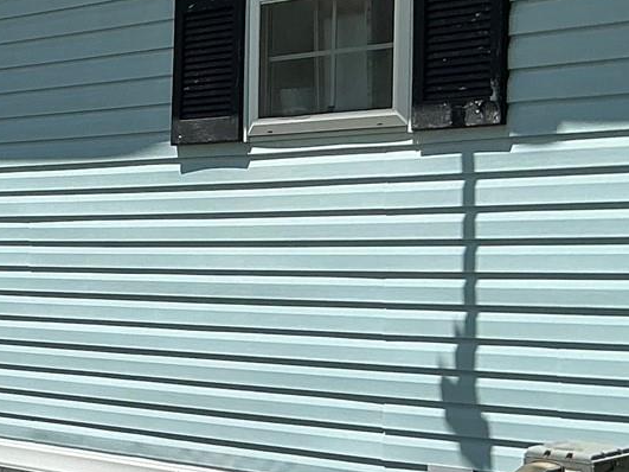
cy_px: 333
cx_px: -201
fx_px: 1962
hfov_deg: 17.1
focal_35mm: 108
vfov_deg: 13.7
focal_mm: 3
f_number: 1.8
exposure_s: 1/2058
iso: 25
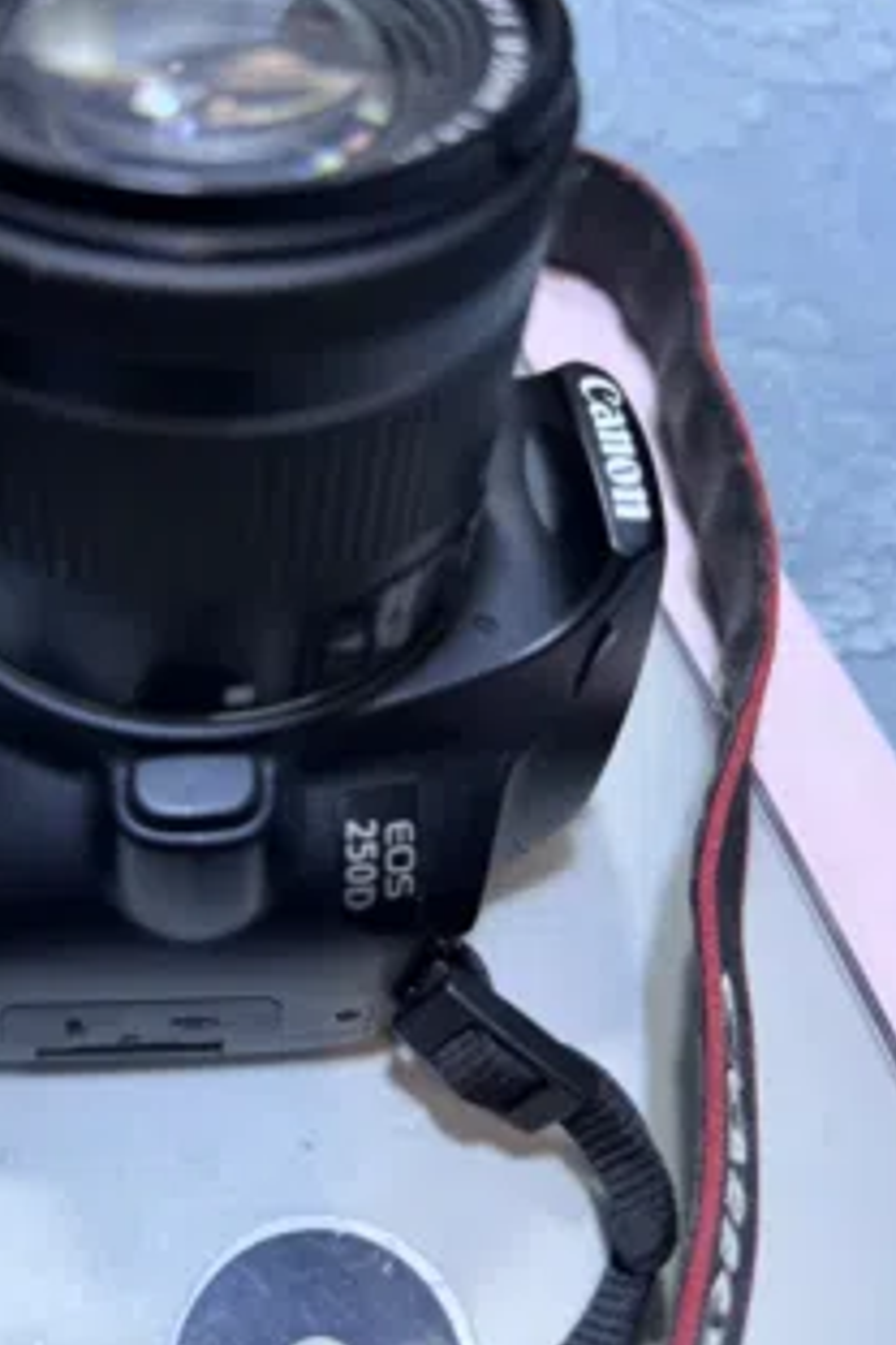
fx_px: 1195
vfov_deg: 58.4
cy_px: 560
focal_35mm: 32
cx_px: 314
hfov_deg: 40.7
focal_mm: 6.76
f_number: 1.78
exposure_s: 1/50
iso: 800
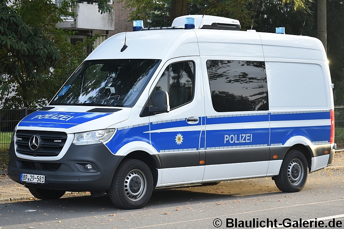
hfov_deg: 23.9
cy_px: 114
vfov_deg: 16.1
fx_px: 812
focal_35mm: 85
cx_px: 172
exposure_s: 1/100
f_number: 5
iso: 400
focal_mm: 85
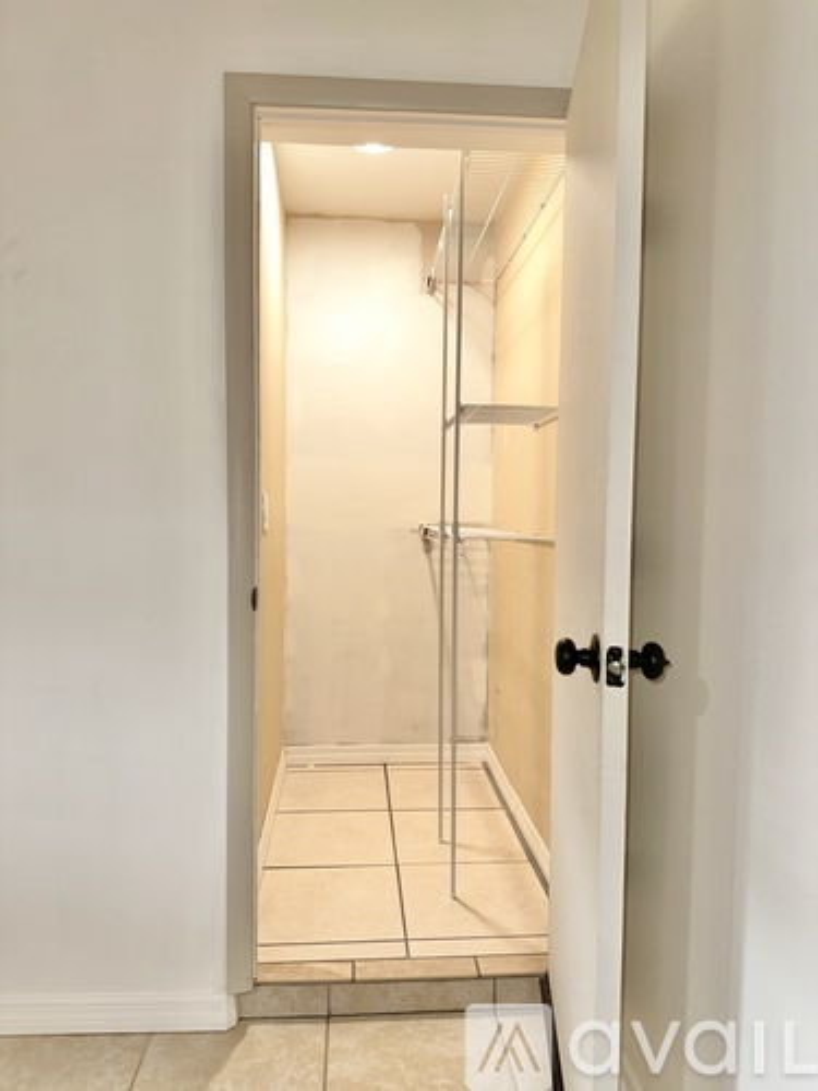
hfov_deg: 56.8
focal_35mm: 24
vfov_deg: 71.6
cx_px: 409
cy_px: 546
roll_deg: -1.9
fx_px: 756
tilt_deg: -2.0
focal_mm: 6.86
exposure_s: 1/35
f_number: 1.78
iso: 80
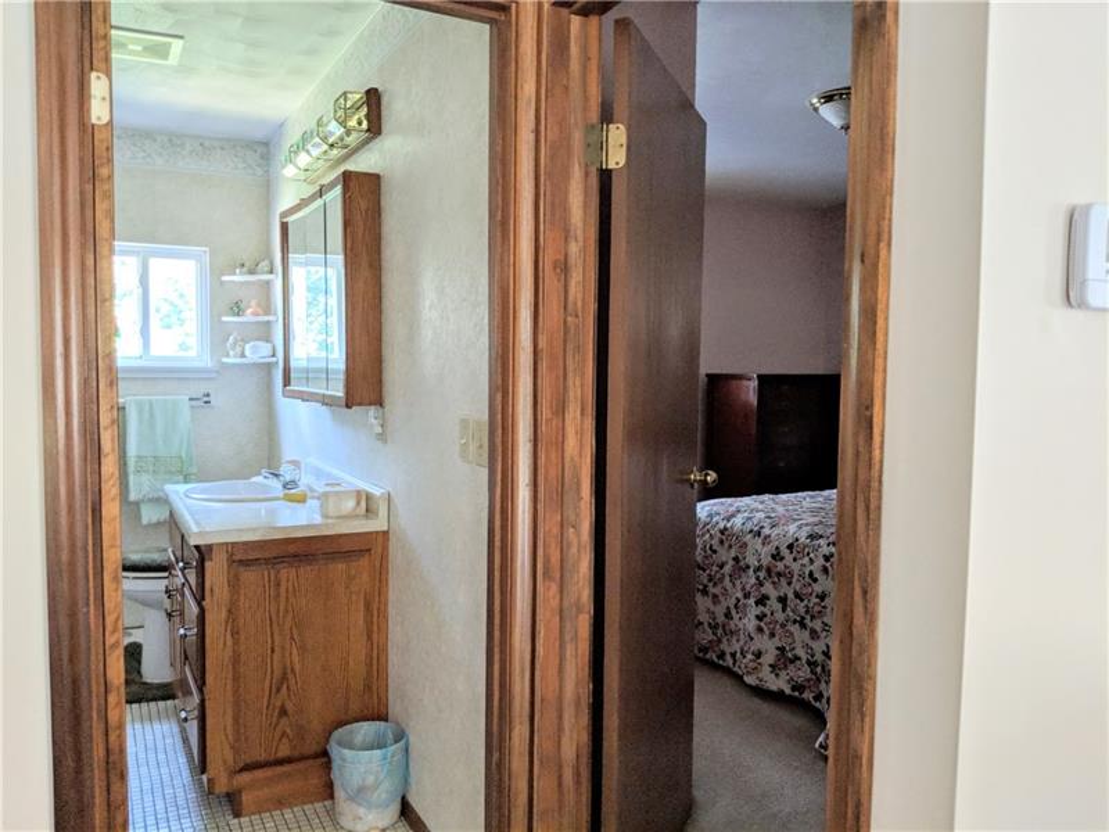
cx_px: 554
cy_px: 416
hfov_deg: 65.3
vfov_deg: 51.4
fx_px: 865
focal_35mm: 27
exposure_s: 1/120
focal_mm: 4.44
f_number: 1.8
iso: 242
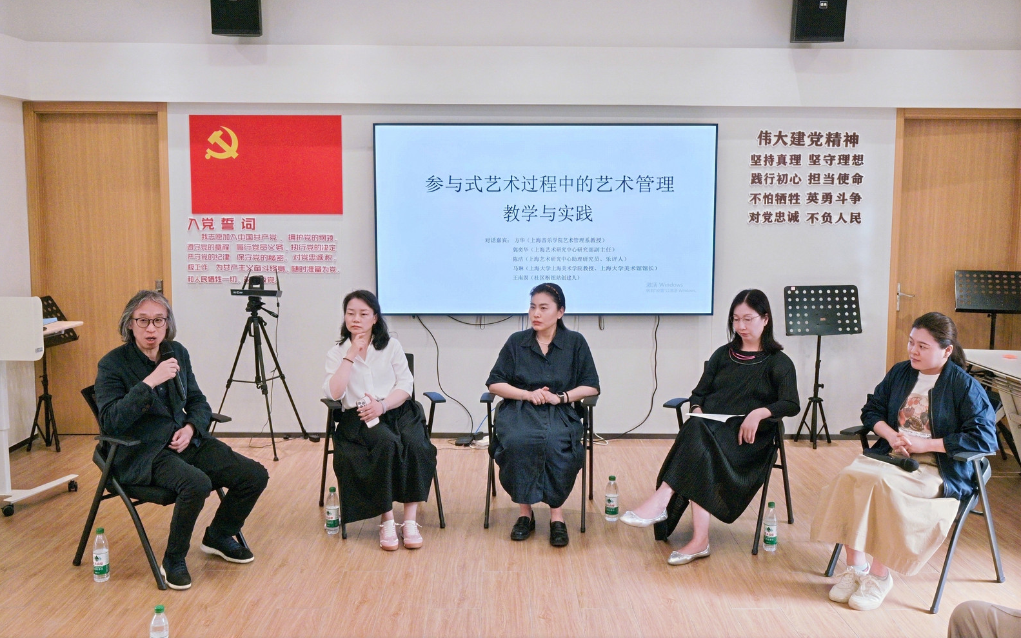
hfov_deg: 55.3
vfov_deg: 36.3
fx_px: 974
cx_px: 510
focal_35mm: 35
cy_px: 299
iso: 640
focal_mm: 34
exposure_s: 1/250
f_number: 5.6
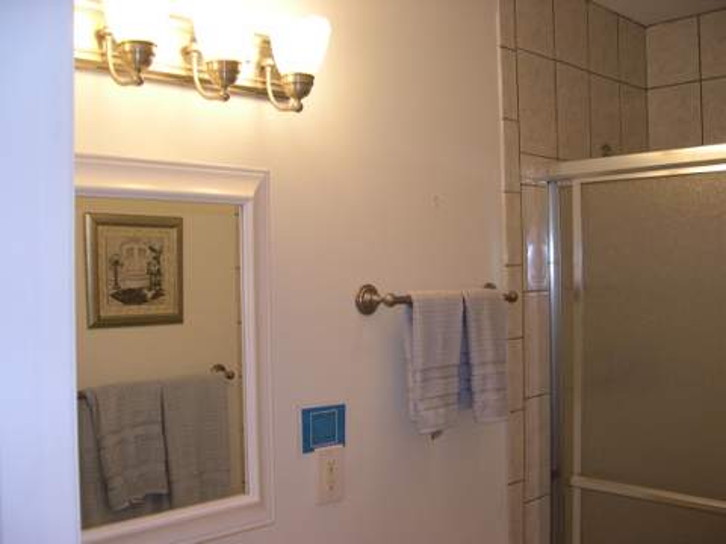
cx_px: 363
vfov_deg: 37.7
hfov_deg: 49.0
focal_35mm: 38
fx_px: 797
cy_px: 272
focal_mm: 8
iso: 100
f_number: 2.8
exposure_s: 1/38.3
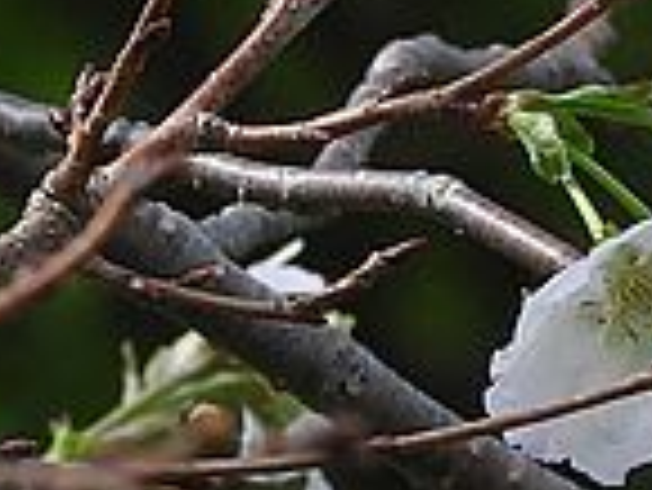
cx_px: 863
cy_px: -486
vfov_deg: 0.6
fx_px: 46788
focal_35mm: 2482
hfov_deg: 0.8
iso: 100
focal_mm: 80.3
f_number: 5
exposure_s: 1/400
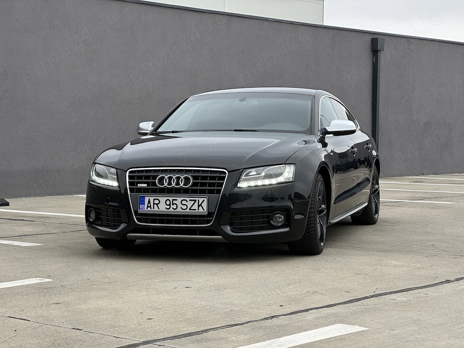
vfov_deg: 19.1
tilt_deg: -3.7
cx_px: 232
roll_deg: -0.5
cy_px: 174
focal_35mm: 77
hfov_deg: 25.3
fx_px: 1032
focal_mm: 9
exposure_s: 1/99
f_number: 2.8
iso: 32
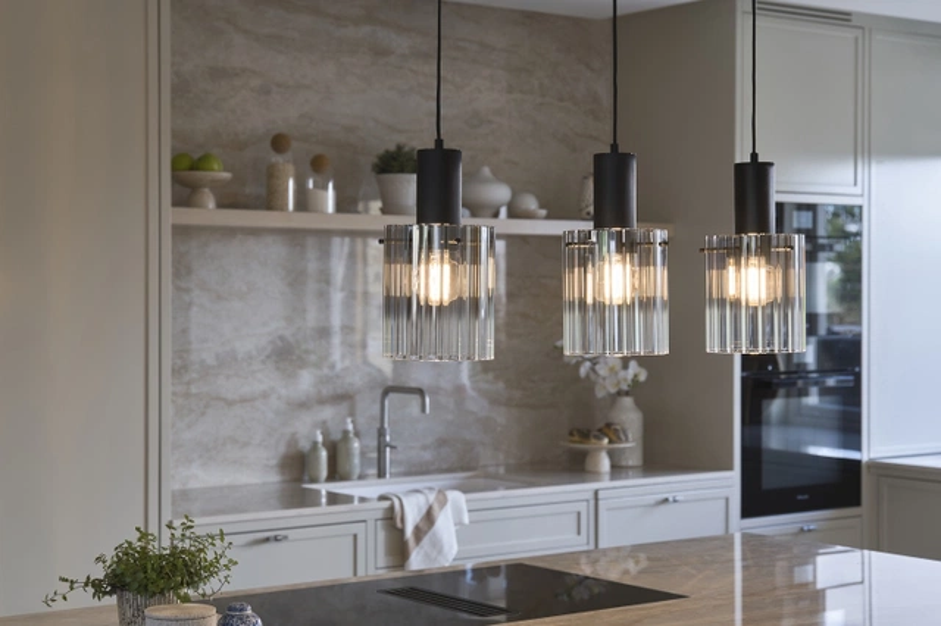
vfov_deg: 20.6
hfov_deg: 30.5
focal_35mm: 66
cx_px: 470
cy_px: 313
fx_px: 1724
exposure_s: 1/10
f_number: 5.6
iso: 100
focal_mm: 66
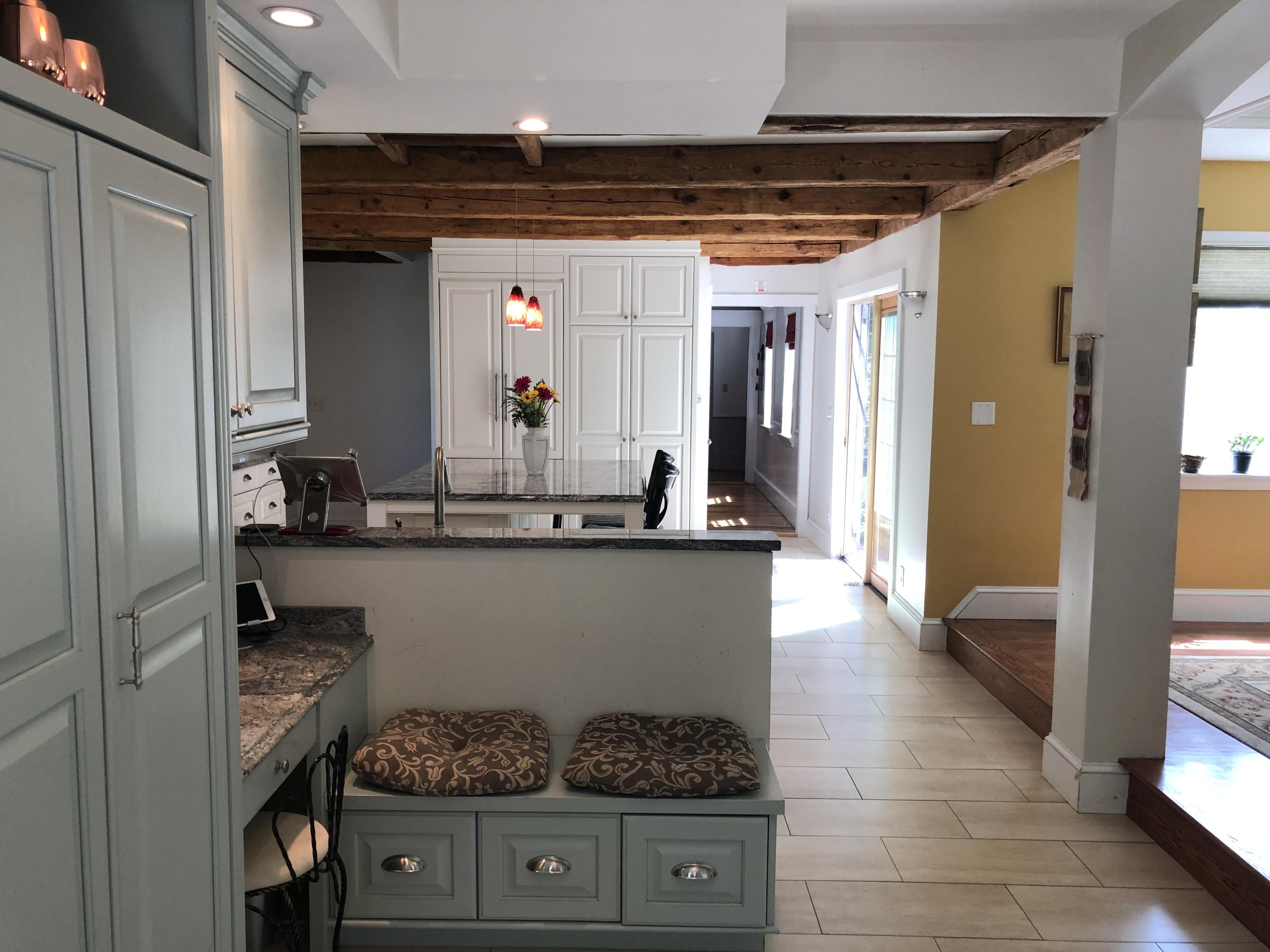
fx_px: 1027
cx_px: 635
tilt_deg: -5.5
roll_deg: -2.1
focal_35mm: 28
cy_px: 476
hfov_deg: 63.4
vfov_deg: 49.7
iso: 25
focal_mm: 3.99
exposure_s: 1/40
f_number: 1.8
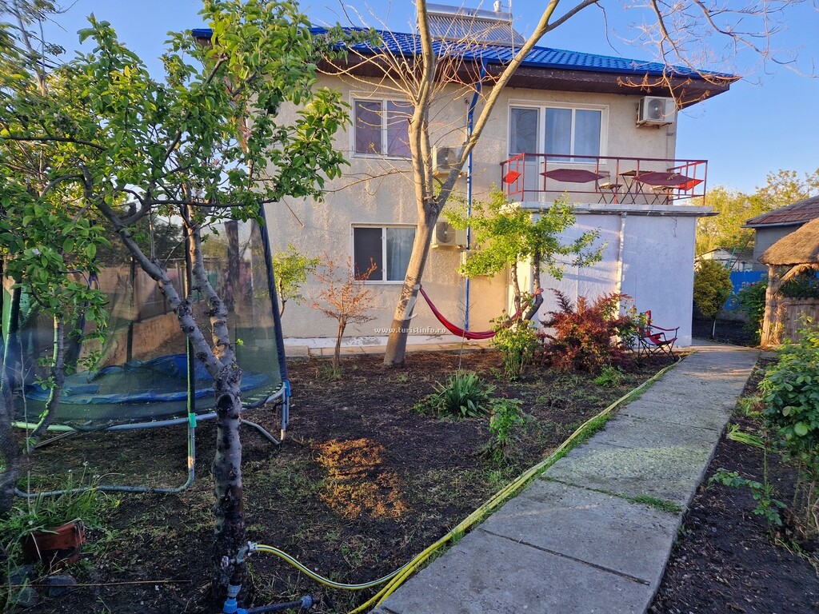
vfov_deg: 58.9
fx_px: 544
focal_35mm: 23
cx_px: 410
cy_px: 307
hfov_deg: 73.9
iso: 50
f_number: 1.8
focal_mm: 5.4
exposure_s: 1/286
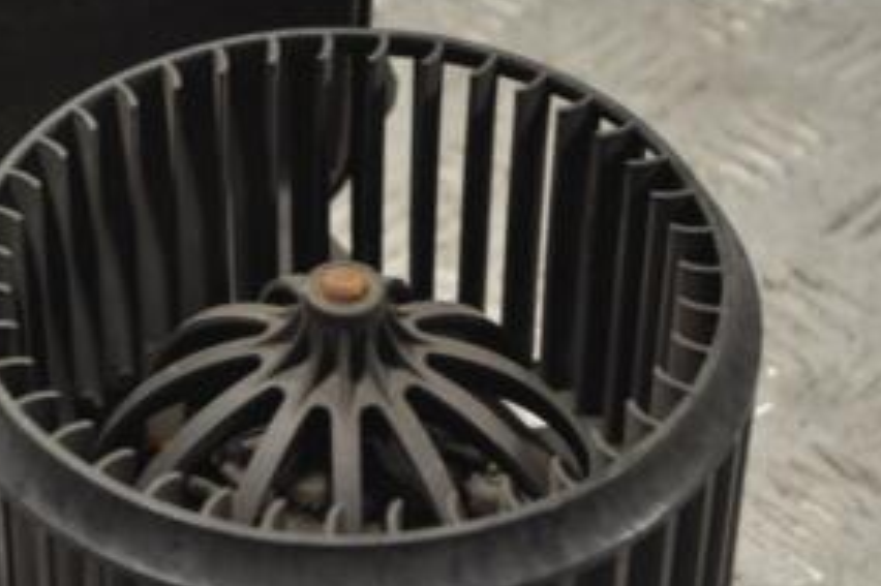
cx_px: 186
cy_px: 378
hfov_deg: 13.5
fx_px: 3717
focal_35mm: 152
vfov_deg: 9.0
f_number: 5.6
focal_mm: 48
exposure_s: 1/30
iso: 220
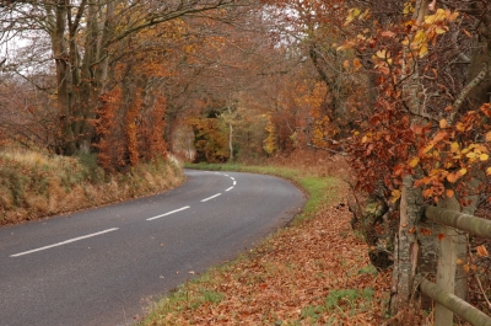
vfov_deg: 14.6
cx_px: 246
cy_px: 163
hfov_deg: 22.0
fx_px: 1266
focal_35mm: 93
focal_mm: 62
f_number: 6.3
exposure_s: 1/60
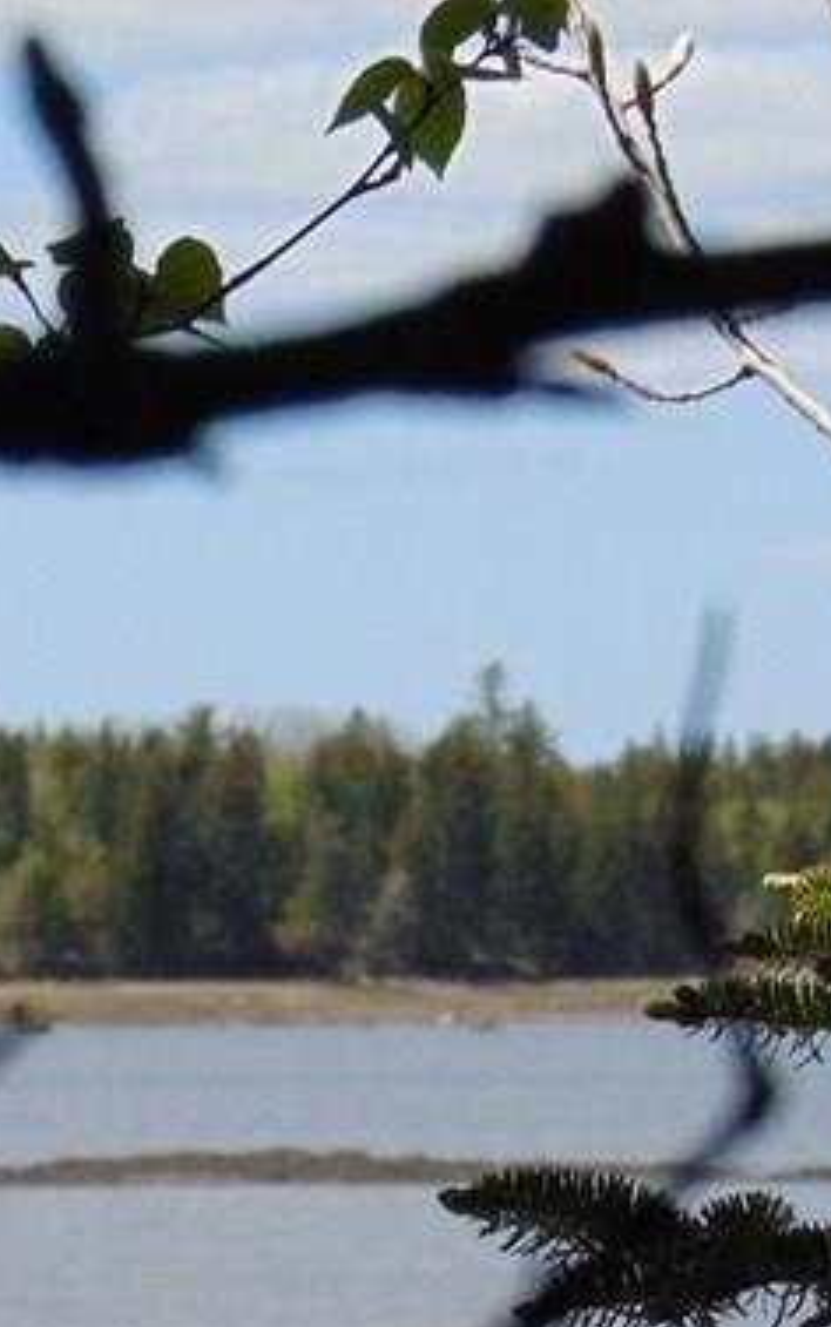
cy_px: 1292
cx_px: 28
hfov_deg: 4.2
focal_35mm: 311
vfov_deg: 6.7
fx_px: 11256
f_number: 10.1
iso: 80
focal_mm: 19.4
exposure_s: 1/160
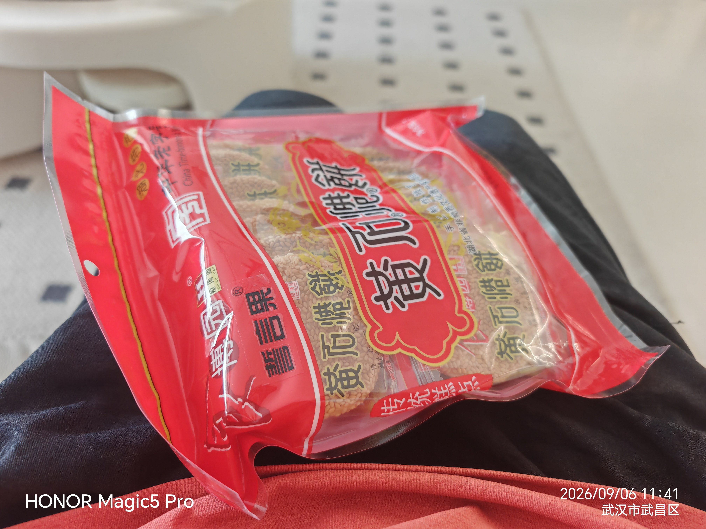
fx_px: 551
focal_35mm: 27
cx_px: 353
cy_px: 264
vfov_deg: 51.4
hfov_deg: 65.3
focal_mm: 7.62
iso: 400
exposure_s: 1/100
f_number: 1.6
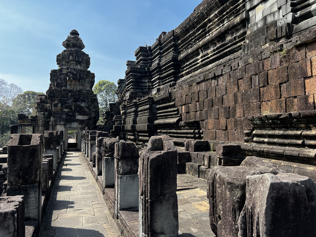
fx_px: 237
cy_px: 118
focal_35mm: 26
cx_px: 158
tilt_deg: +2.9
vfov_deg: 53.1
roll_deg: +0.4
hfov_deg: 67.3
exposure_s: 1/1431
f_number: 1.5
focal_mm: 5.7
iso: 50
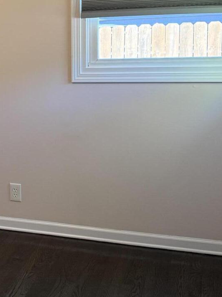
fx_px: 573
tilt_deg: -7.3
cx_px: -56
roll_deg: +2.9
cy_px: 101
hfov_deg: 20.3
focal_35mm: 67
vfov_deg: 28.8
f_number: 1.78
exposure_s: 1/60
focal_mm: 6.76
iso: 250
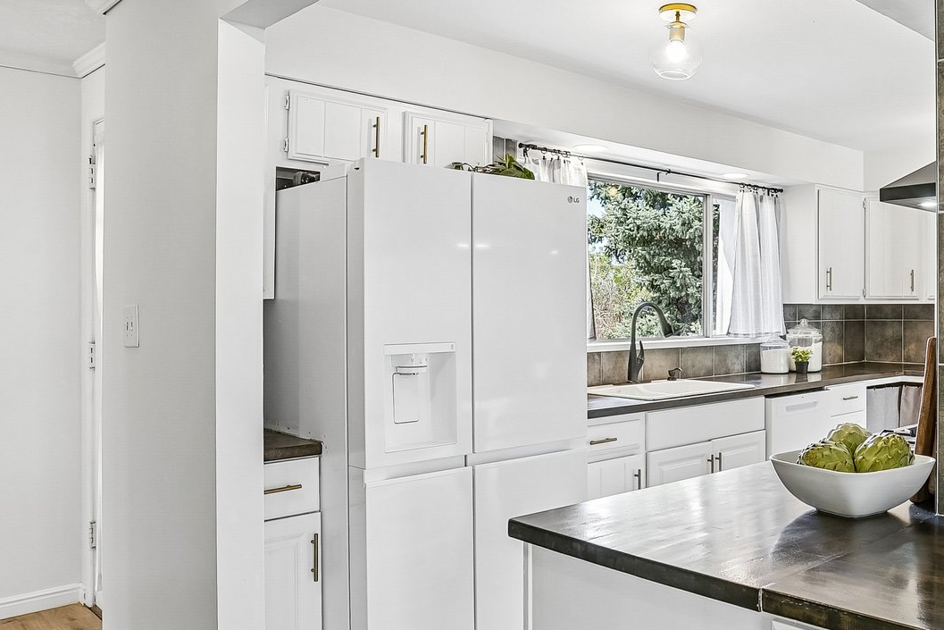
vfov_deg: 42.3
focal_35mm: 31
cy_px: 321
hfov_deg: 58.8
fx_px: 813
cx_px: 633
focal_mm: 16
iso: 400
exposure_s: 1/20
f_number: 8
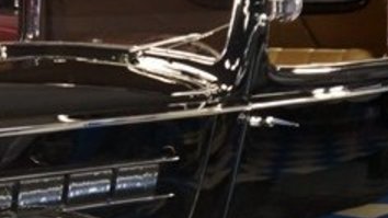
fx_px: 2466
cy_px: 200
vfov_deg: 5.1
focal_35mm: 240
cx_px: 26
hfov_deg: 9.0
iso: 1000
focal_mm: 45
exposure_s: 1/80
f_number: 5
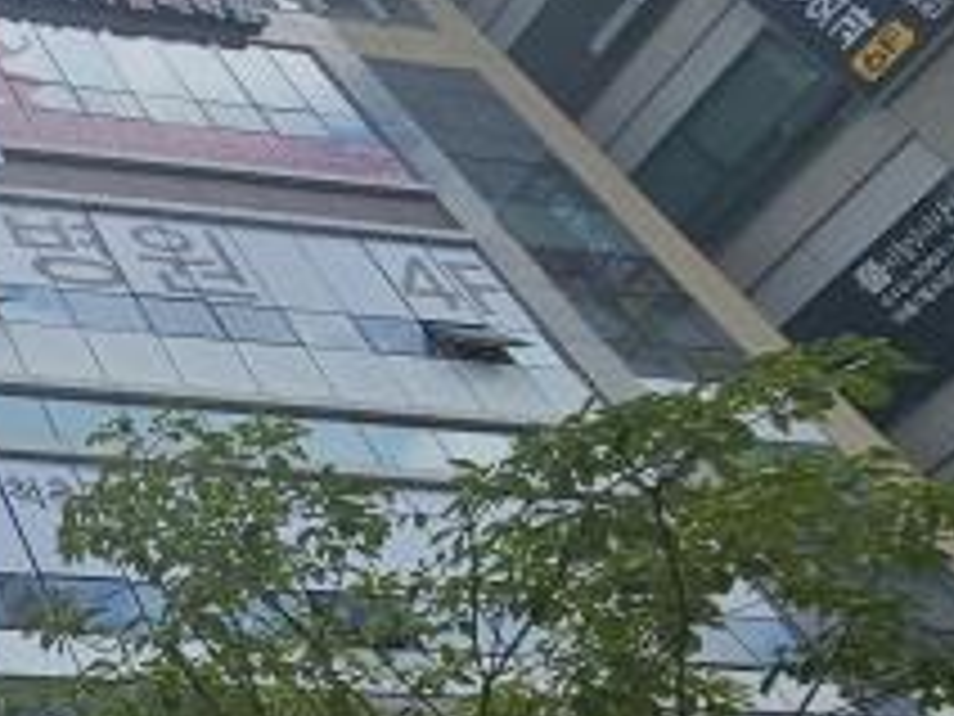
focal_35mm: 49
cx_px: -644
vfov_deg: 28.2
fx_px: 1350
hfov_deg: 24.3
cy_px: 680
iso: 50
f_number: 2.2
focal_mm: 2.2
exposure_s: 1/1714
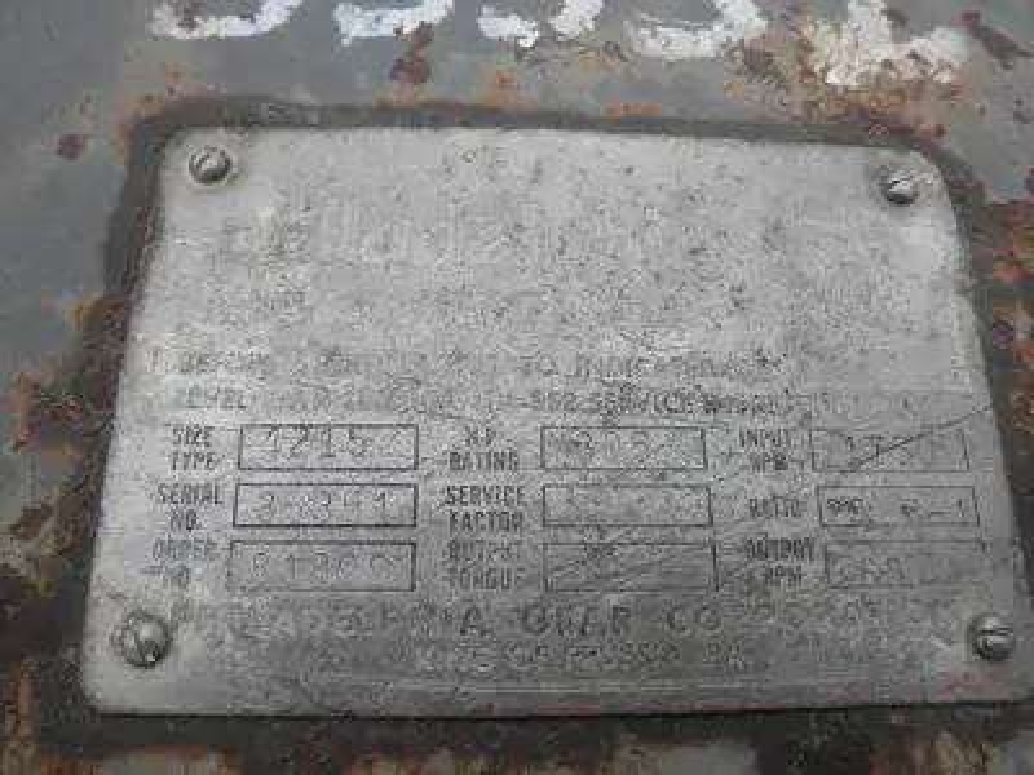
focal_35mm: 28
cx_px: 517
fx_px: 836
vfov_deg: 49.7
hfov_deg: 63.4
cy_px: 388
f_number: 8.5
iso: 64
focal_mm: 5
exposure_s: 1/80
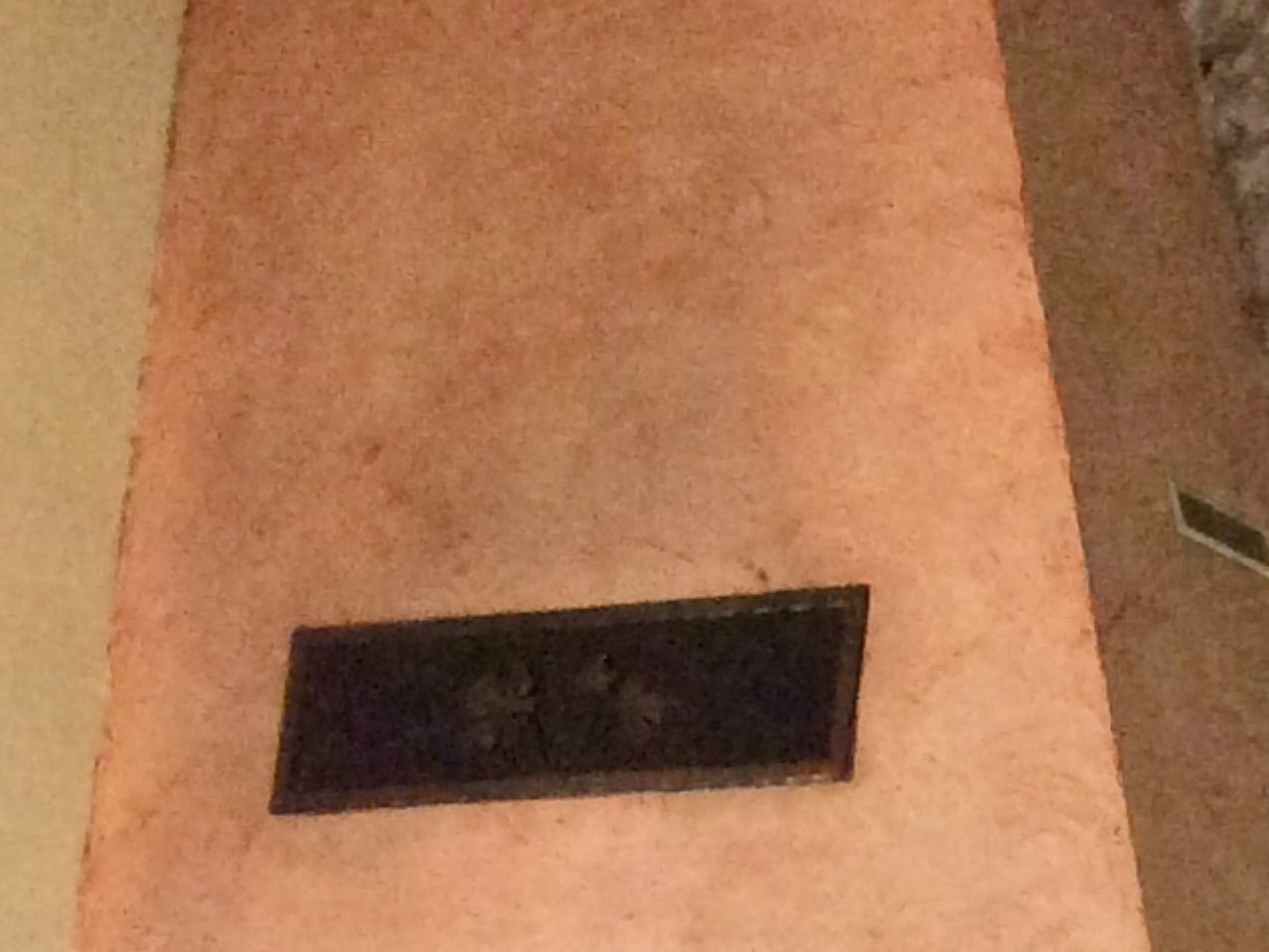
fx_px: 4802
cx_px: 2004
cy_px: 1932
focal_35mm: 131
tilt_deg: -0.7
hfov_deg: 13.9
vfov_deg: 10.4
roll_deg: -1.2
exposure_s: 1/25
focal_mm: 3.3
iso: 250
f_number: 2.4
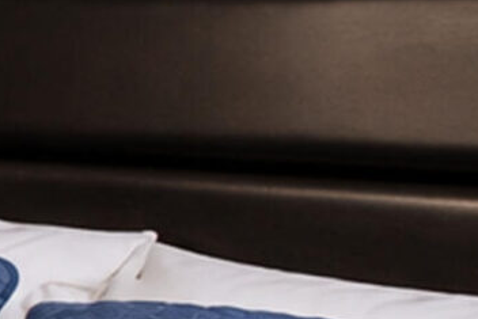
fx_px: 1448
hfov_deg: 9.8
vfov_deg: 12.6
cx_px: -1158
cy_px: 90
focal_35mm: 109
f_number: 5
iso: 2000
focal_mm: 10
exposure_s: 1/60
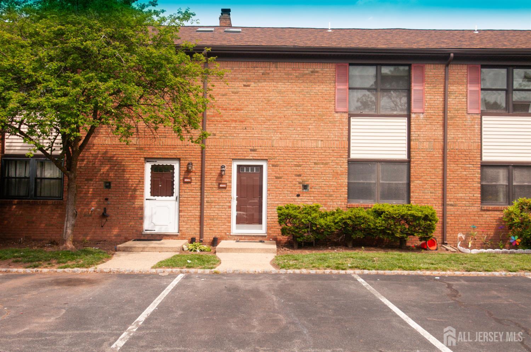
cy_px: 176
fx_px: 530
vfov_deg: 36.8
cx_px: 266
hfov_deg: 53.2
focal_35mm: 36
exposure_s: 1/250
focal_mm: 24
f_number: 8
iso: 500
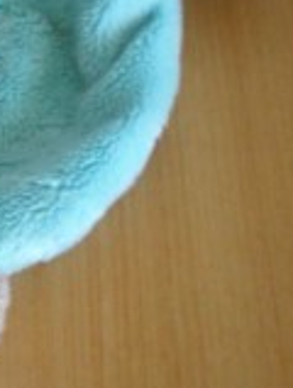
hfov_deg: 11.6
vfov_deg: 15.9
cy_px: 181
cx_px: -107
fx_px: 1394
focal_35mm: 124
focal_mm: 6.3
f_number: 3.1
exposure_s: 1/44.3
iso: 200
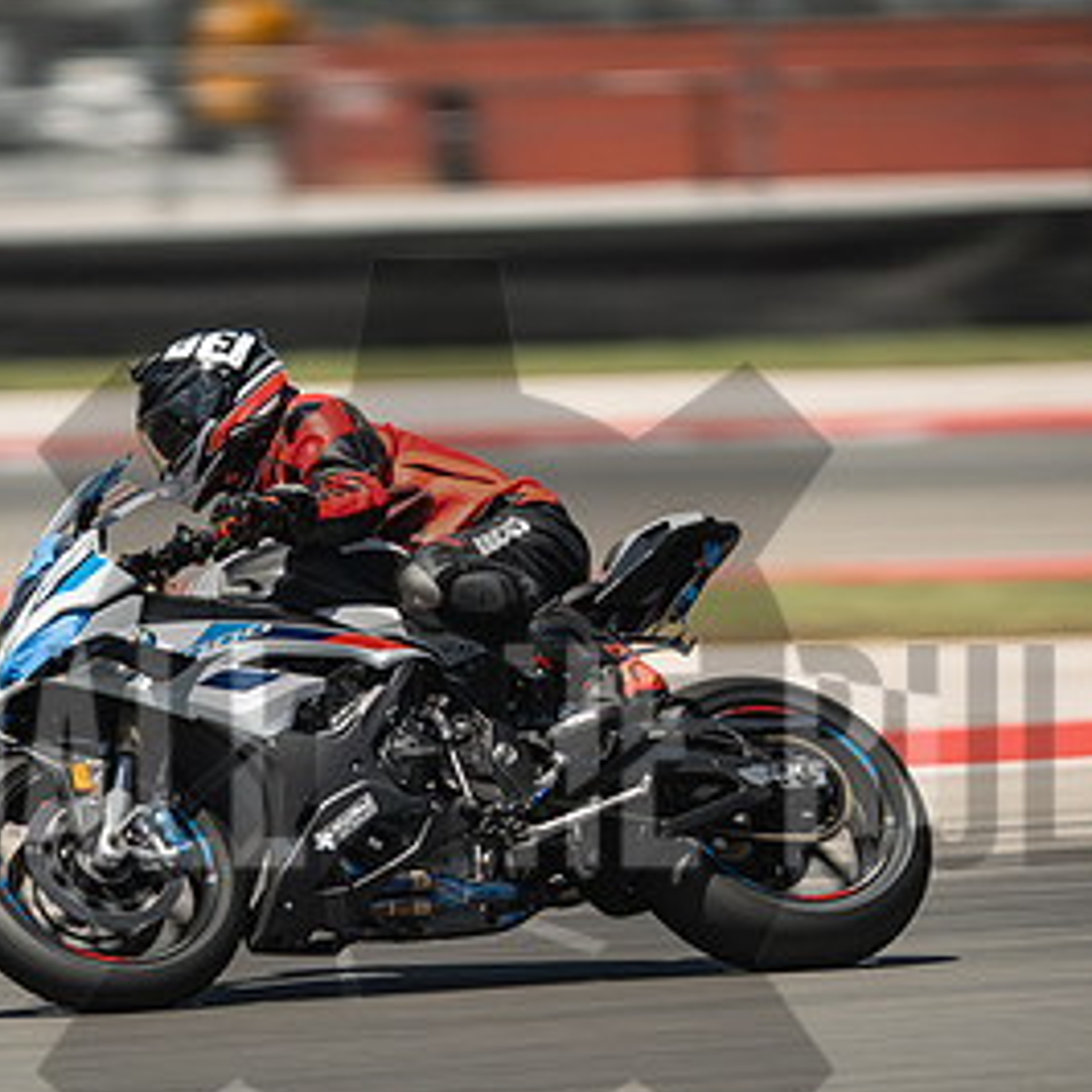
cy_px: 762
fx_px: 19844
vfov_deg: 3.2
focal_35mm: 556
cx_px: 435
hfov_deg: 3.2
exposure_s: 1/250
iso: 160
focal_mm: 200
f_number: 2
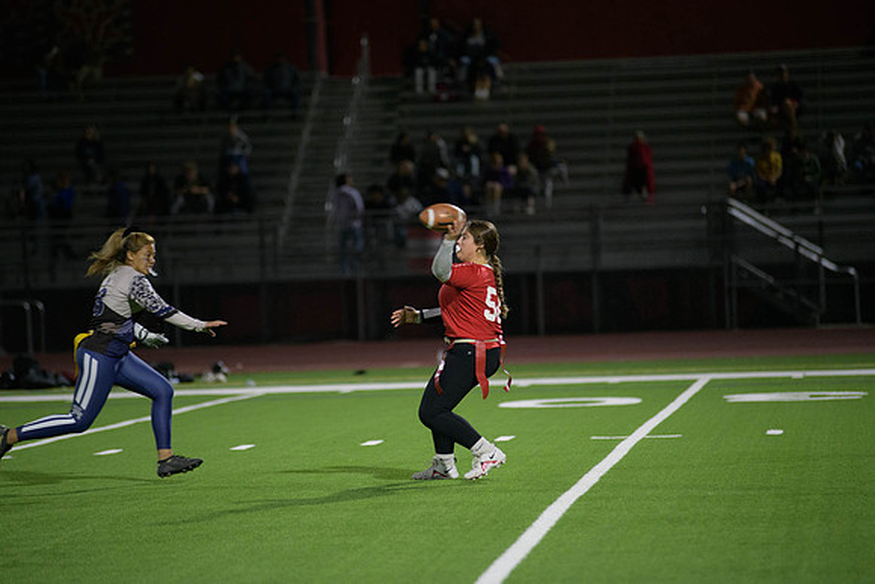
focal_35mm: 200
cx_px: 438
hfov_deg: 10.3
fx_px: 4862
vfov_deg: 6.9
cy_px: 292
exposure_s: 1/640
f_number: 2.8
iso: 2800
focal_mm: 200
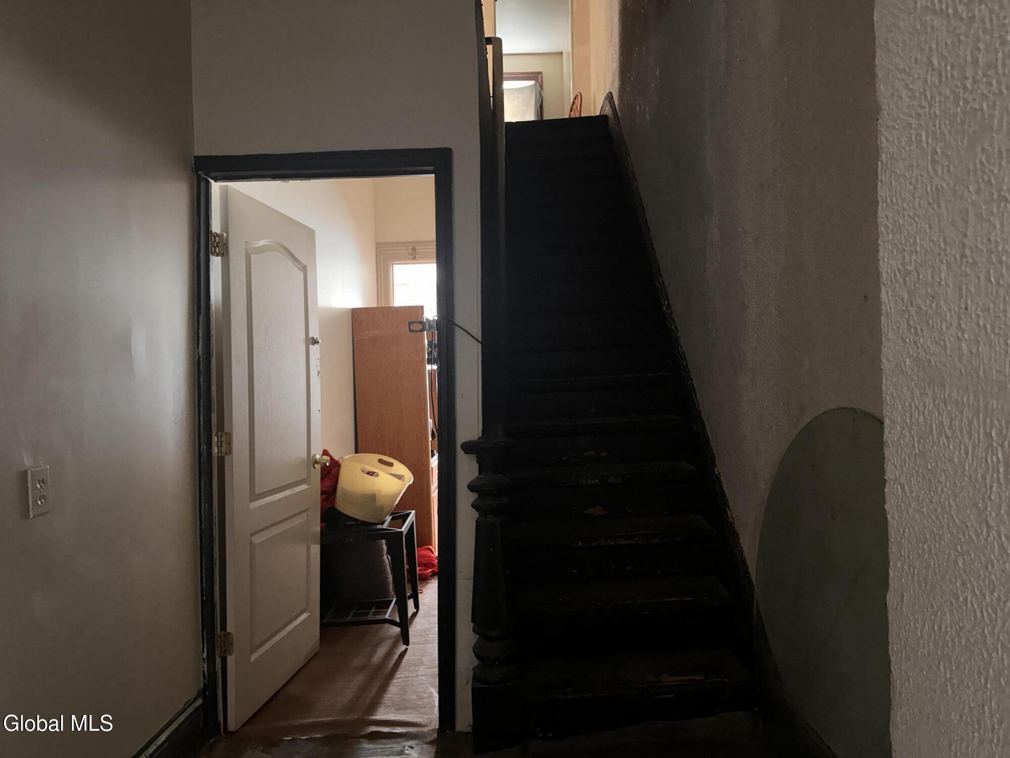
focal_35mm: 24
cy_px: 379
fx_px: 700
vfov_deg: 56.8
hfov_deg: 71.6
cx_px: 505
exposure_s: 1/31
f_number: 1.78
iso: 1000
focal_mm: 6.86
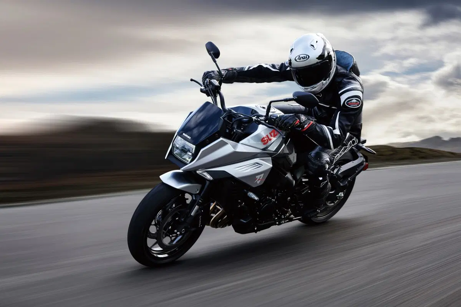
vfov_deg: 22.6
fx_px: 768
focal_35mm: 60
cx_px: 230
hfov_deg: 33.4
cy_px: 154
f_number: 14
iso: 640
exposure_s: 1/250
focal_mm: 60
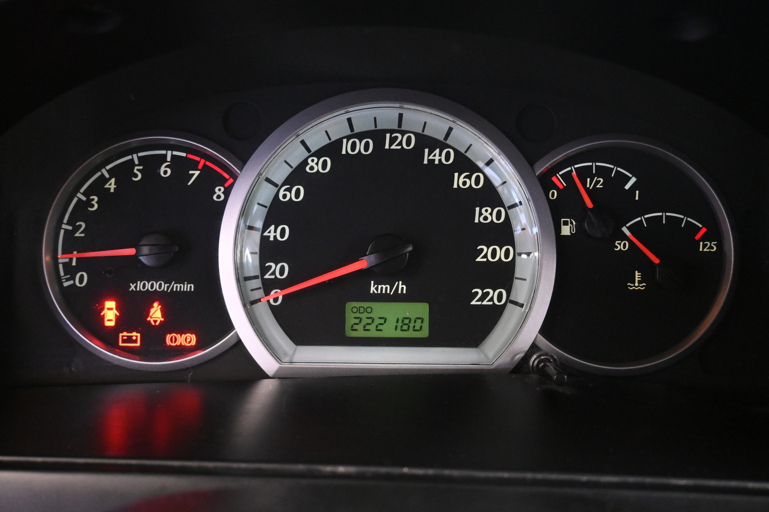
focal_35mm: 36
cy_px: 256
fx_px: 769
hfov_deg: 53.1
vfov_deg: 36.9
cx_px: 384
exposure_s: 1/40
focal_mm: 24
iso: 4500
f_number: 4.2
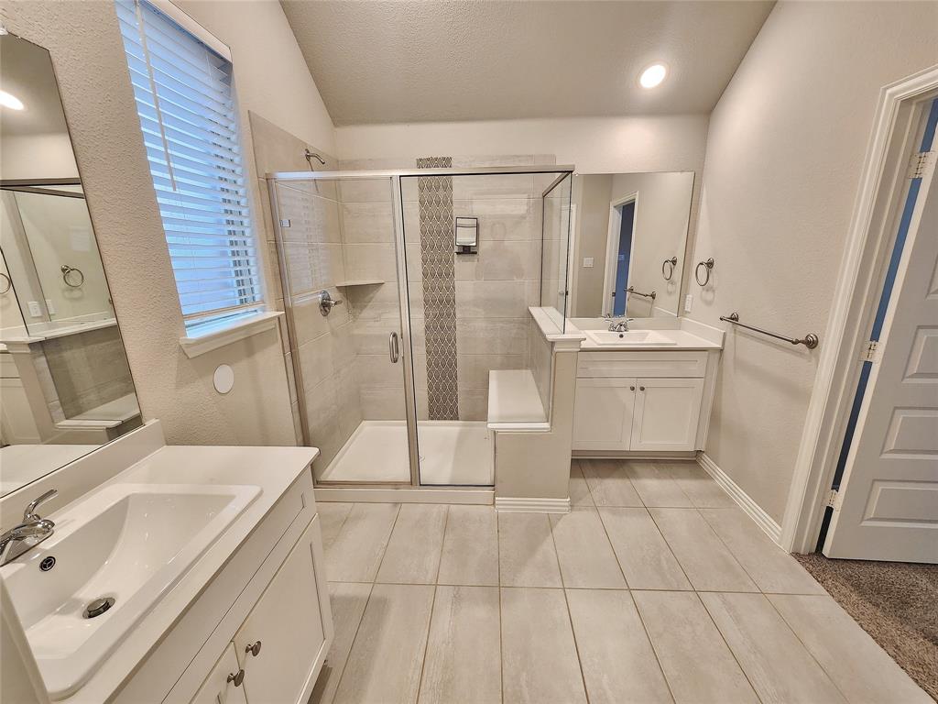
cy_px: 352
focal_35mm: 13
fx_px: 352
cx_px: 469
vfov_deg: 89.9
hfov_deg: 106.2
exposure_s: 1/60
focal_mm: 2.2
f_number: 2.2
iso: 200
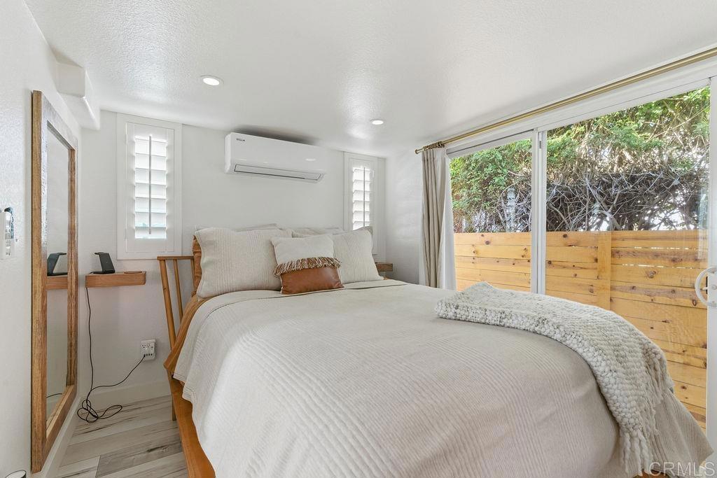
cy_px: 239
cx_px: 358
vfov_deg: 73.8
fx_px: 319
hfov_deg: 96.7
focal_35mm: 16
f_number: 8
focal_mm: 16
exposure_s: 1/125
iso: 250
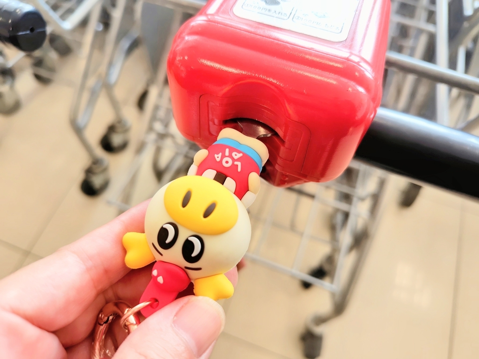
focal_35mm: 23
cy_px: 180
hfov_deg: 73.9
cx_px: 240
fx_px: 318
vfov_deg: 58.9
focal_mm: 5.6
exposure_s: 1/100
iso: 57
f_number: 1.9
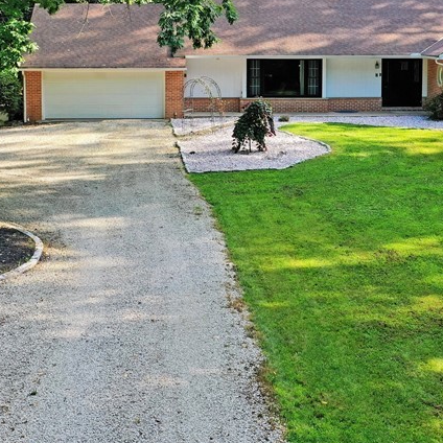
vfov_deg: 27.6
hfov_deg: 28.1
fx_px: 883
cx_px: 205
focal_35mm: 61
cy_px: 91
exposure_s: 1/160
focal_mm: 10.26
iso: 100
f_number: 4.5
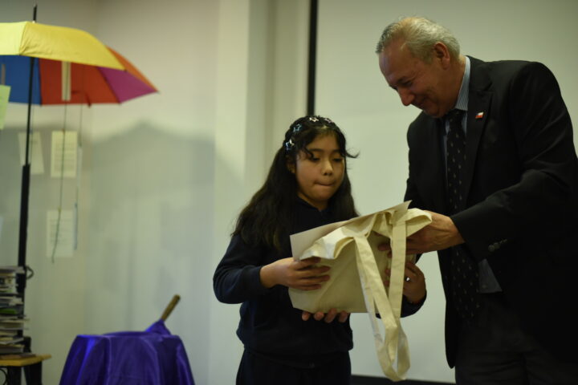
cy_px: 192
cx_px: 289
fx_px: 803
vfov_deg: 27.0
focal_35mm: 50
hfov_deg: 39.6
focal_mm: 50
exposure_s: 1/500
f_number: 2.2
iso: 1600
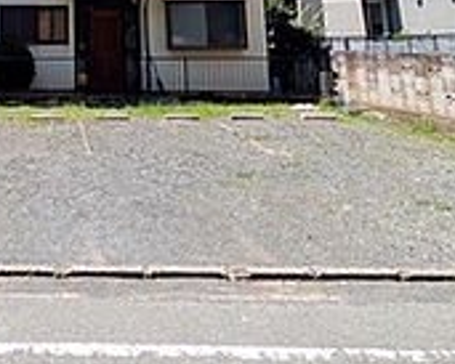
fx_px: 647
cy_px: -74
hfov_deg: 36.2
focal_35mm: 48
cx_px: 40
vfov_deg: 27.6
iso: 47
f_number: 2.2
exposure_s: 1/1174
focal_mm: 1.83
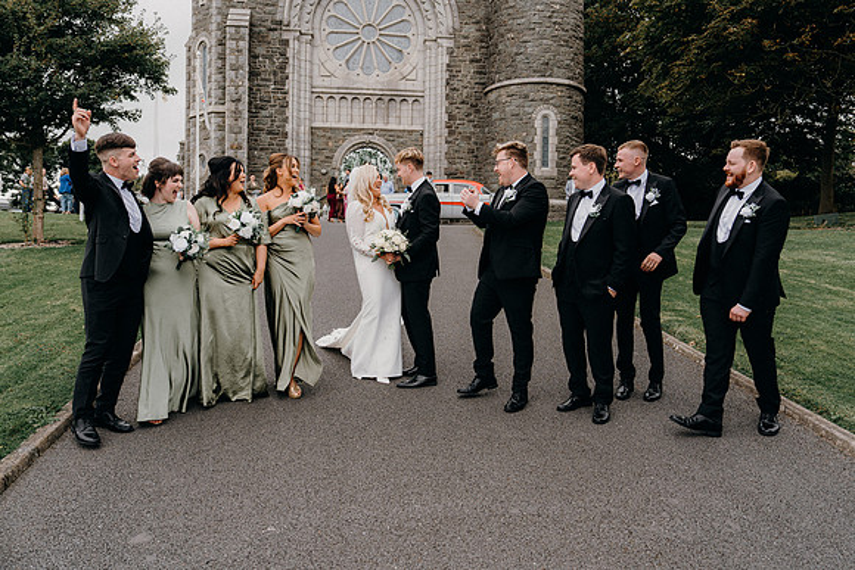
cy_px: 285
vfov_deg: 45.0
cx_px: 428
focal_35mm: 29
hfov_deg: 63.6
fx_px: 689
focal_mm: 29
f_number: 3.5
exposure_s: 1/250
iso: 160
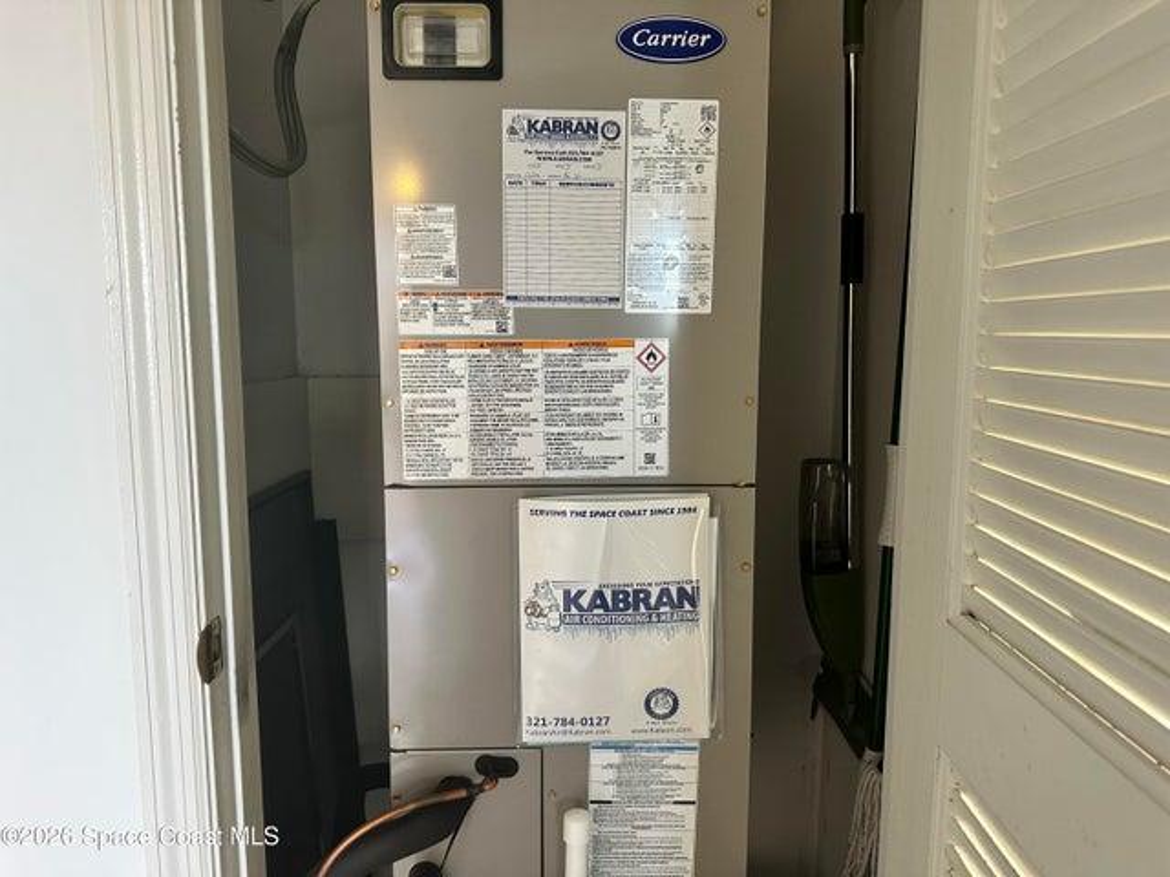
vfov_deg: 56.8
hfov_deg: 71.6
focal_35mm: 24
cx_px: 585
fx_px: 811
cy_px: 438
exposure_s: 1/60
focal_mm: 6.86
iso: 320
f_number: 1.78
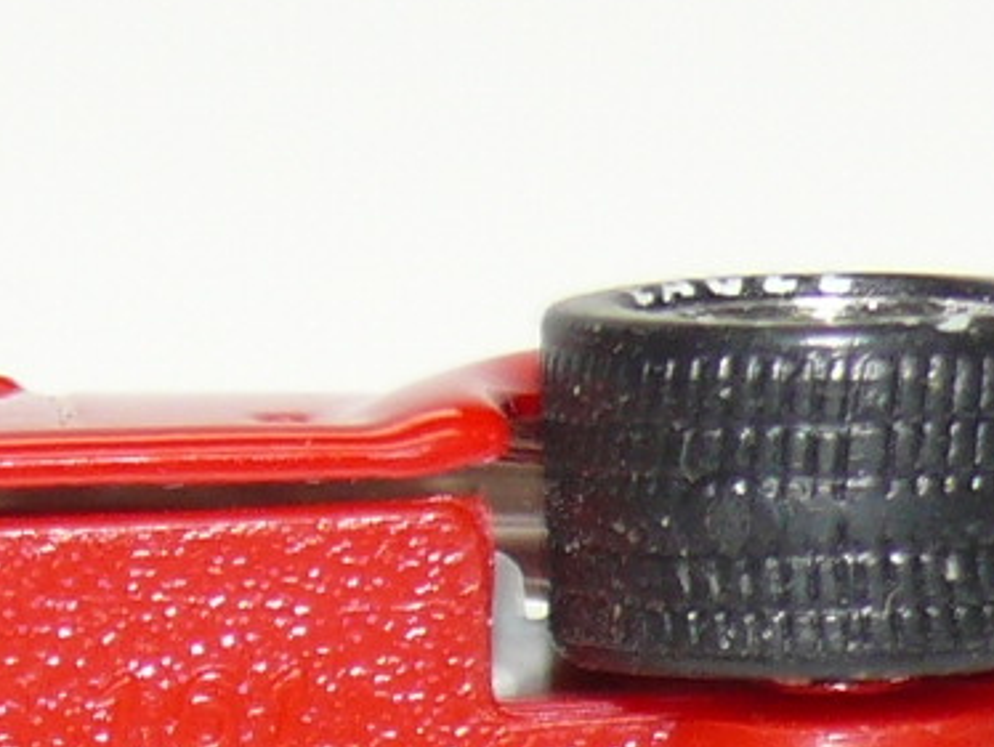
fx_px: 12901
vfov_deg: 3.3
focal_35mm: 449
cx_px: -199
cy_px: 1151
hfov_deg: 4.4
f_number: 4
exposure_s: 1/30
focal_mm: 13.7
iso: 100
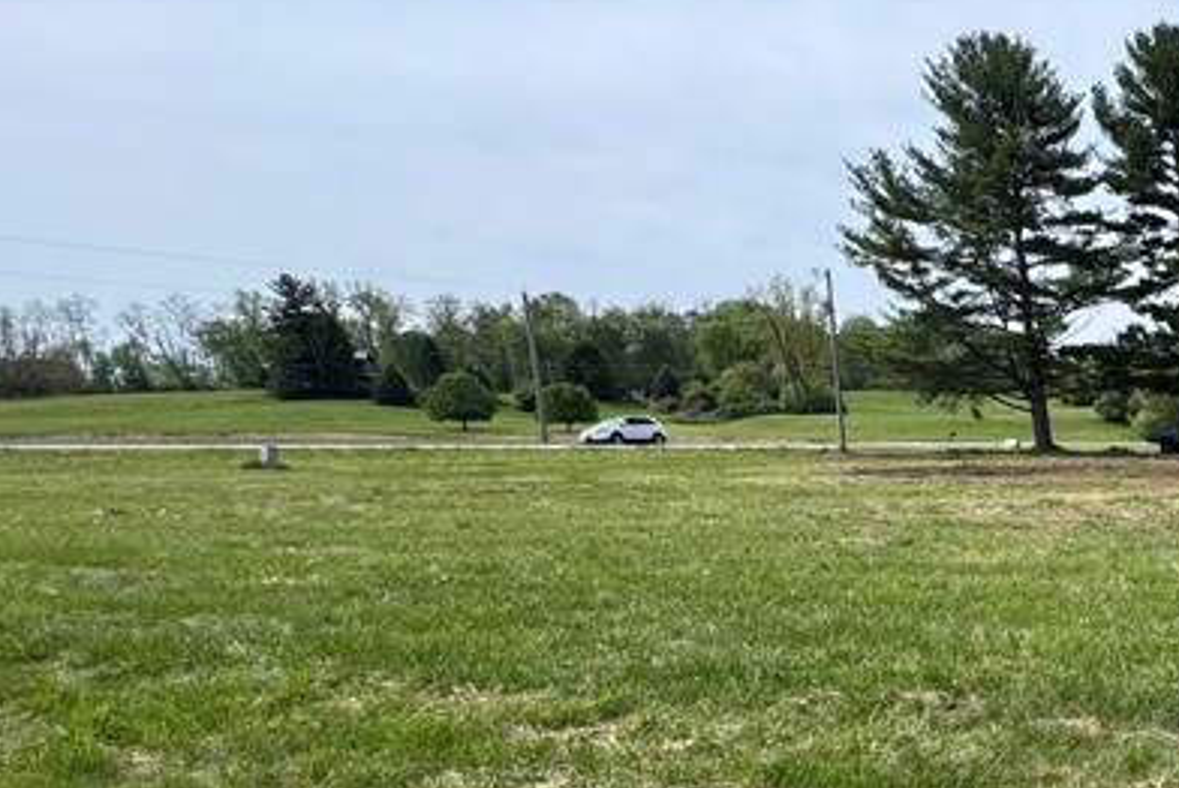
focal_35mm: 38
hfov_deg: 40.2
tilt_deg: -12.7
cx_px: 1320
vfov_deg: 32.8
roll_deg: -0.4
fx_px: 1245
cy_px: 749
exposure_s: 1/1198
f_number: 2.2
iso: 40
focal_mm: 2.22
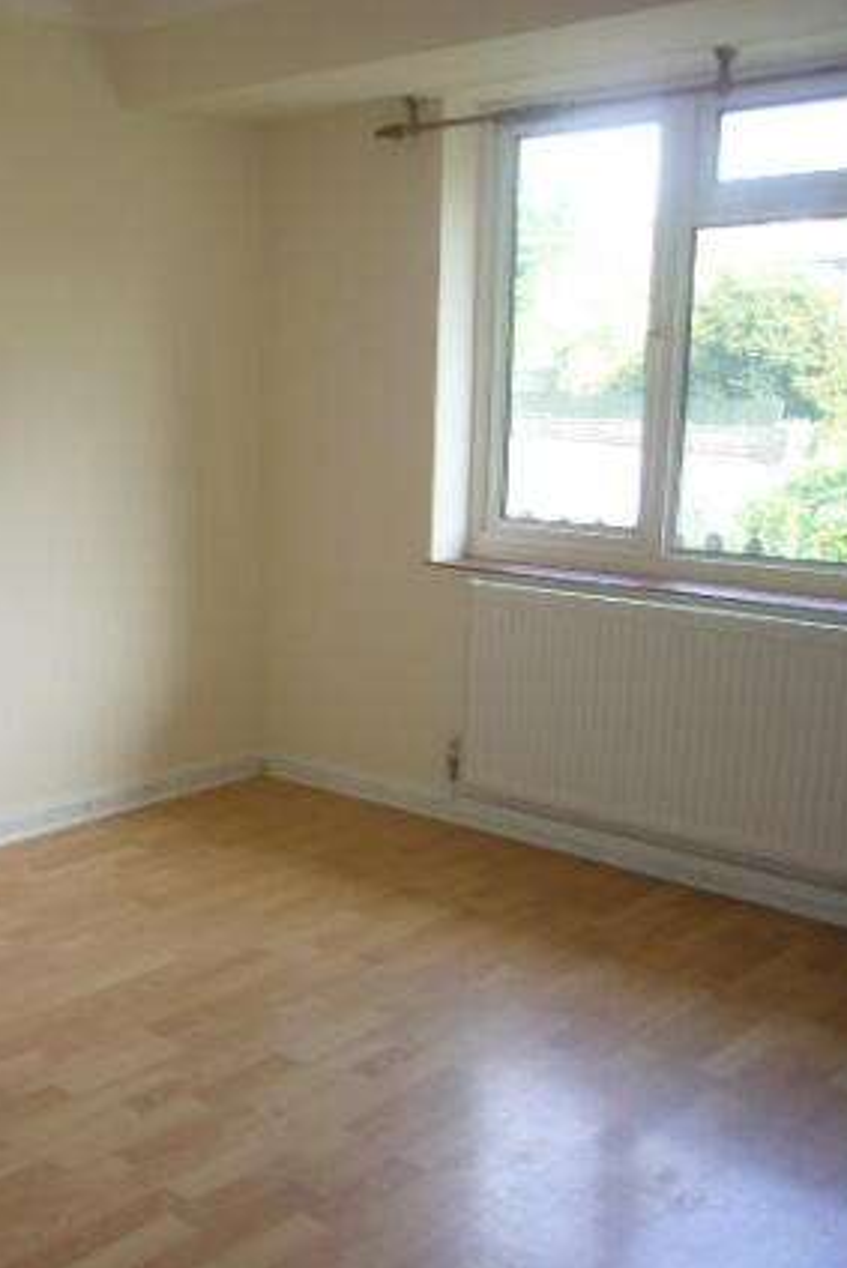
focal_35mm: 40
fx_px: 1410
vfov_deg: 48.4
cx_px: 34
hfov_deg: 31.3
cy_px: 641
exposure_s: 1/30
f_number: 2.8
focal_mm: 4.6
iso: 80
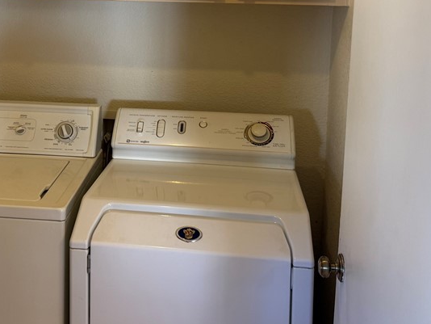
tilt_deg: -4.1
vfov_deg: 30.2
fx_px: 573
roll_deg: -1.5
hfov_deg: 40.6
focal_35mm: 46
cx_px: 139
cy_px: 32
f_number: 1.78
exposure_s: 1/60
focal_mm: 6.76
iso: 160
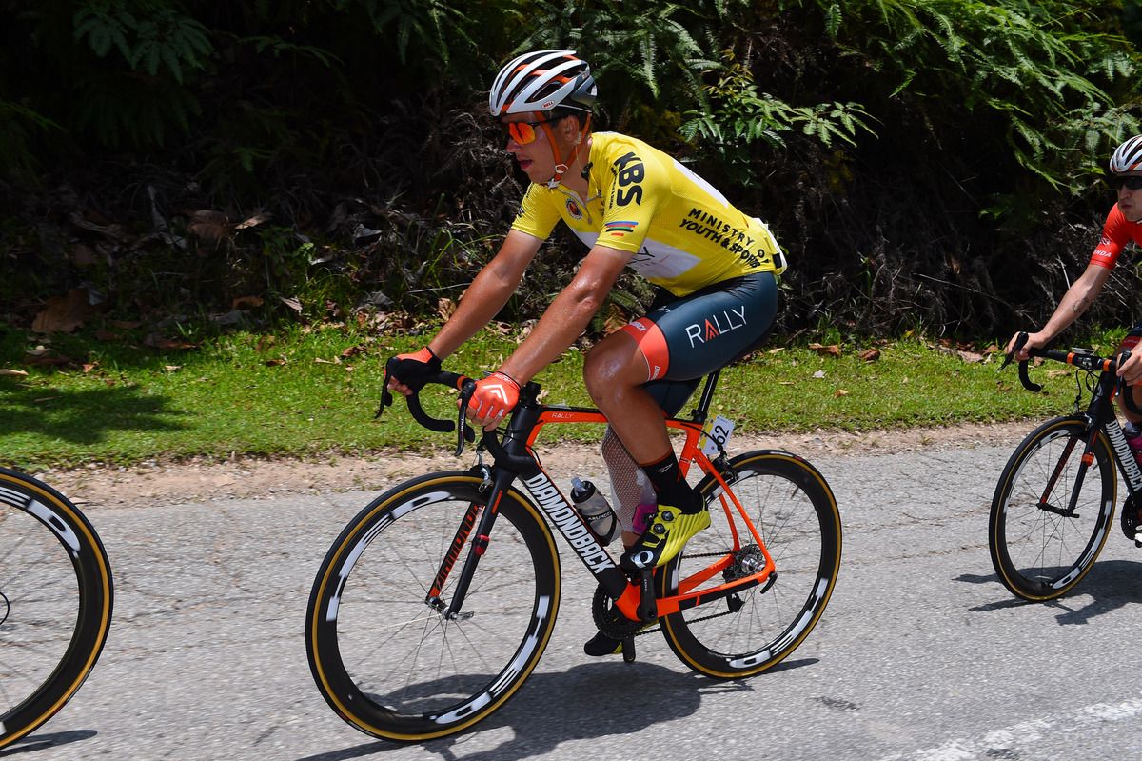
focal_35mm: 38
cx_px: 571
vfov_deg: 35.0
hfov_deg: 50.7
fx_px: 1205
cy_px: 380
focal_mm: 38
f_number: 9
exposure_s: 1/1000
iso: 500
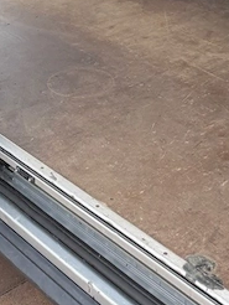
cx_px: 124
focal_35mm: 78
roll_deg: +0.5
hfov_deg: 18.9
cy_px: -187
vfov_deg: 20.4
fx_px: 687
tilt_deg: -1.5
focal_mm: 6.76
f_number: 1.78
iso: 100
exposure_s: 1/898
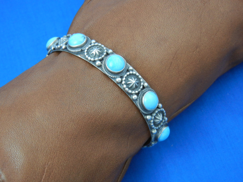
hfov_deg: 25.3
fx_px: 541
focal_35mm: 77
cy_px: 91
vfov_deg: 19.1
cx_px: 122
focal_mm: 13.9
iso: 400
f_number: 4.3
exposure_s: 1/11.7
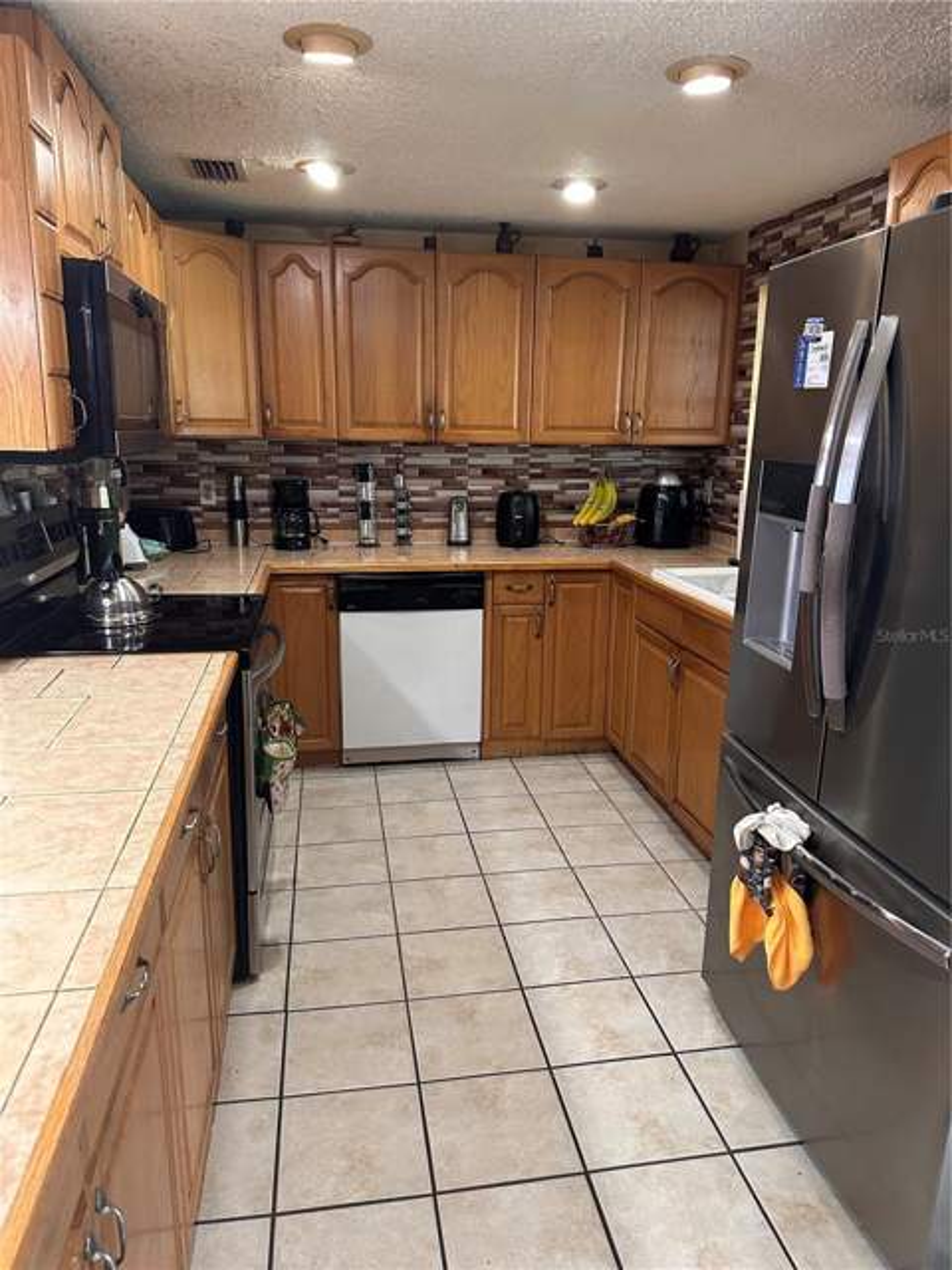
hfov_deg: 56.8
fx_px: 880
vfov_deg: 71.6
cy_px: 635
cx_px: 476
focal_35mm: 24
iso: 250
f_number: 1.78
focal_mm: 6.86
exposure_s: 1/60
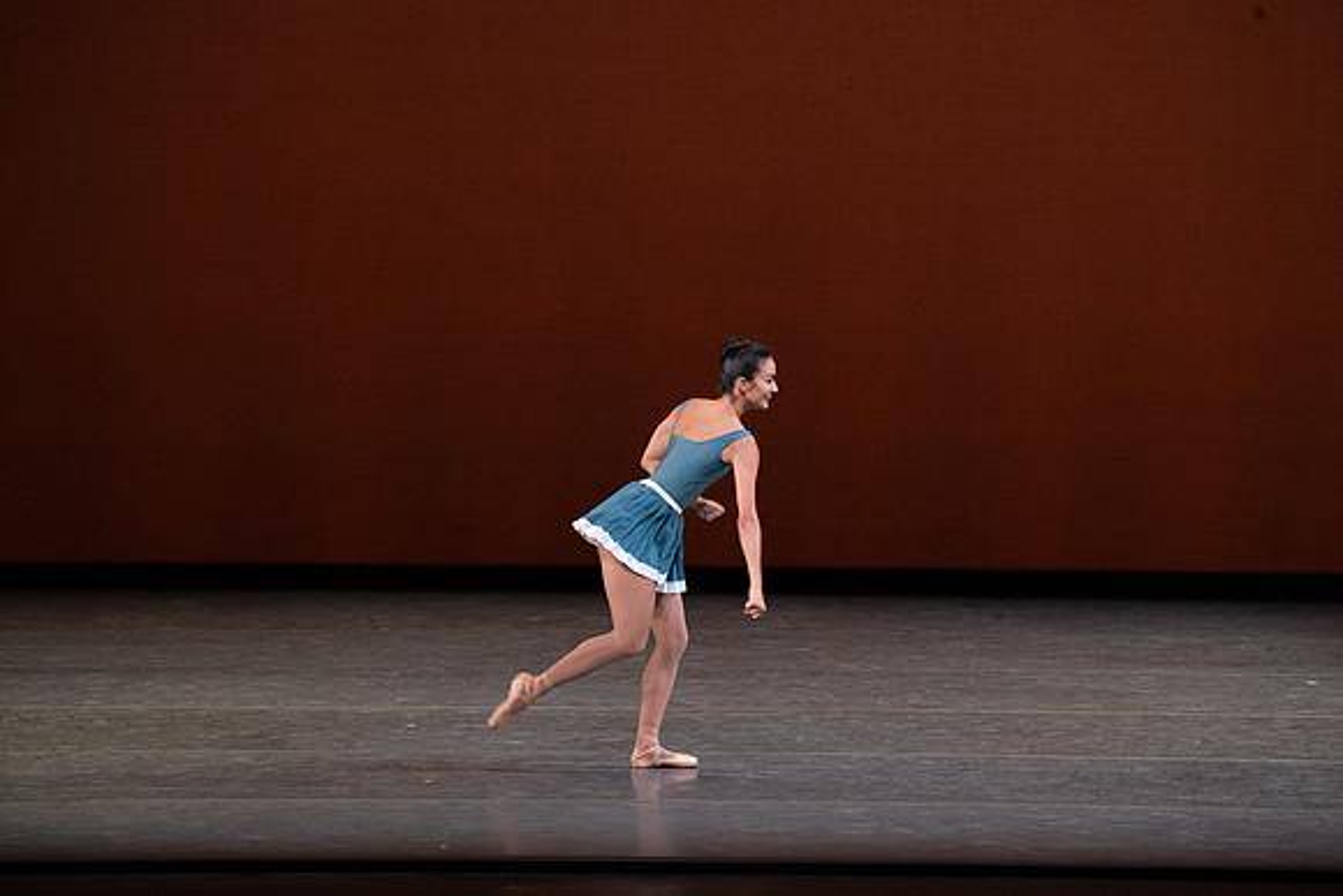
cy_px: 448
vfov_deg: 4.8
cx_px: 672
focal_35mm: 288
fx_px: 10746
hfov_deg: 7.2
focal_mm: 288
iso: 5000
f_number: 9
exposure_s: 1/400
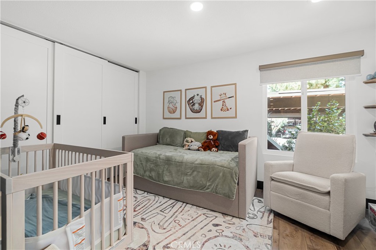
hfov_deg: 100.4
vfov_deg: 77.3
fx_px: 157
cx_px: 188
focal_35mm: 15
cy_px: 125
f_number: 7.1
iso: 320
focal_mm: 10
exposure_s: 1/5
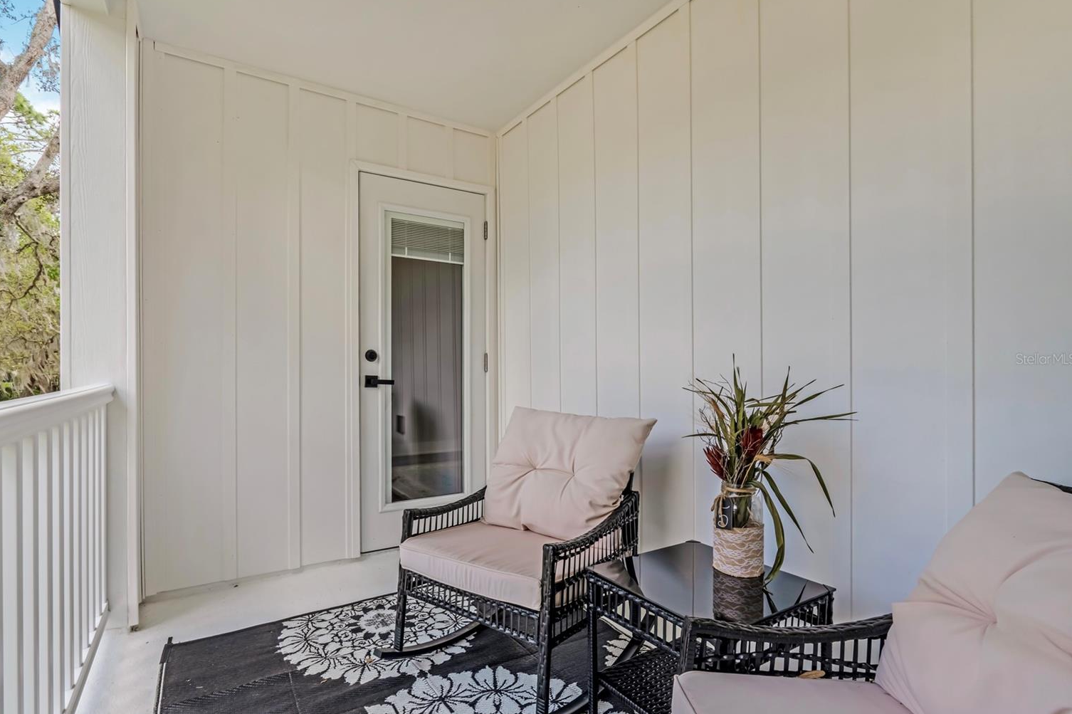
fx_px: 522
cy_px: 359
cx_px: 510
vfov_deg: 68.7
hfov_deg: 91.5
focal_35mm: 18
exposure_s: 1/1600
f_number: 9
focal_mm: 11
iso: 200
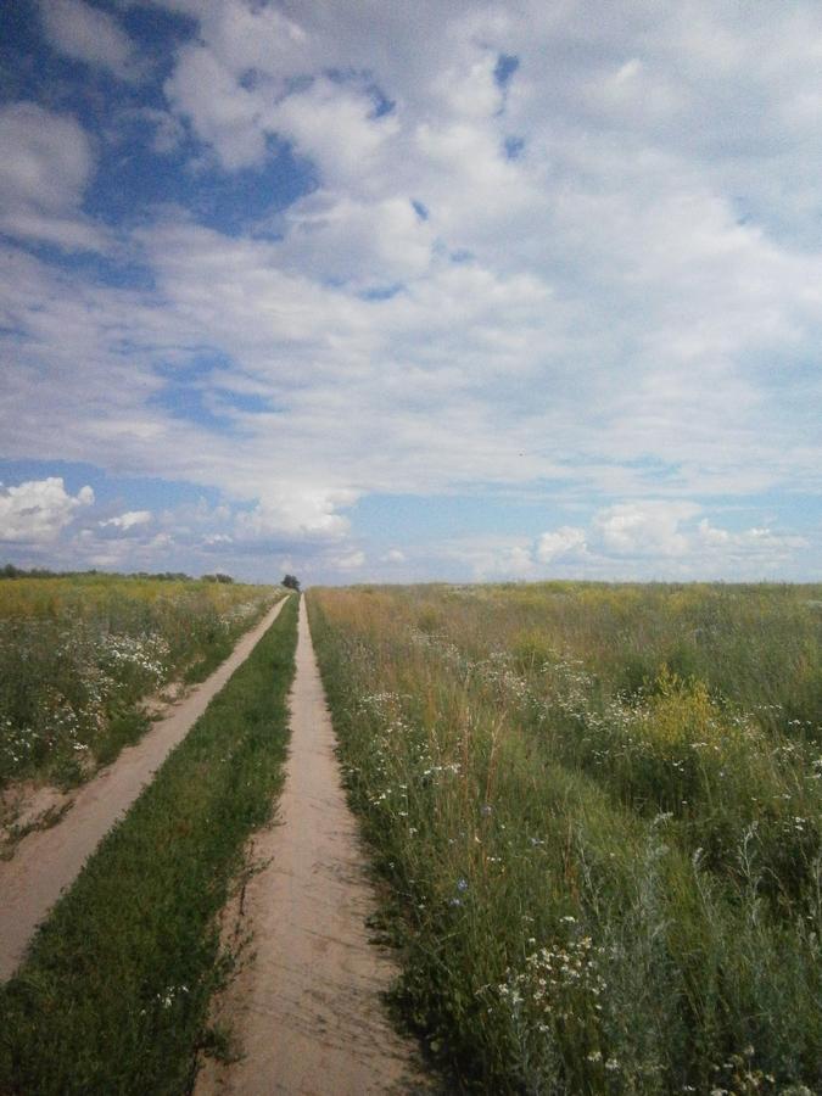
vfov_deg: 67.3
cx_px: 411
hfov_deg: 53.1
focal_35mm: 26
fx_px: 823
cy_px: 548
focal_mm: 4.7
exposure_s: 1/2000
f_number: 8
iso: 800
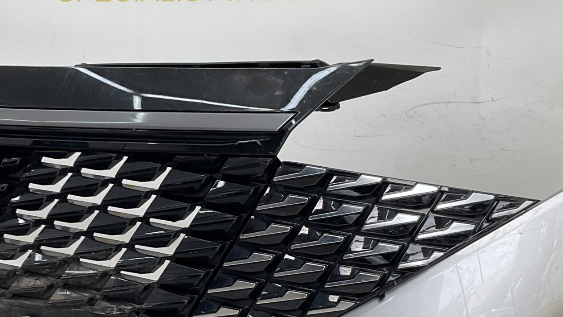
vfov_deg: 18.7
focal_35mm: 64
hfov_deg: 32.7
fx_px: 955
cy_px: 225
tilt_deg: -8.7
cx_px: 220
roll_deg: -1.8
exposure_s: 1/132
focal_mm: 3
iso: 16
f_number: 1.8
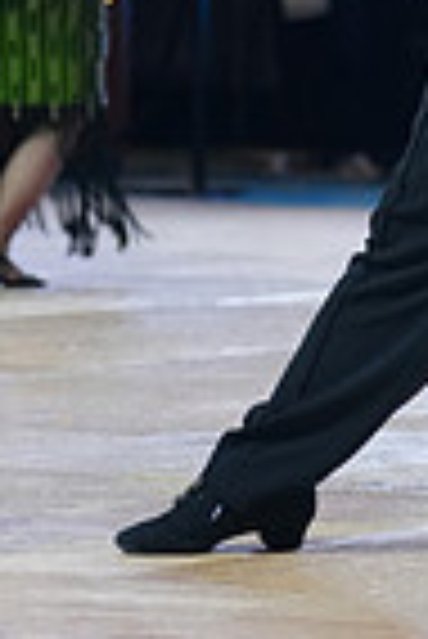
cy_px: -238
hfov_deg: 4.4
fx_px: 5514
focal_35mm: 310
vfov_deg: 6.6
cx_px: 187
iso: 2000
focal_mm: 76
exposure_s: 1/500
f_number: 2.8
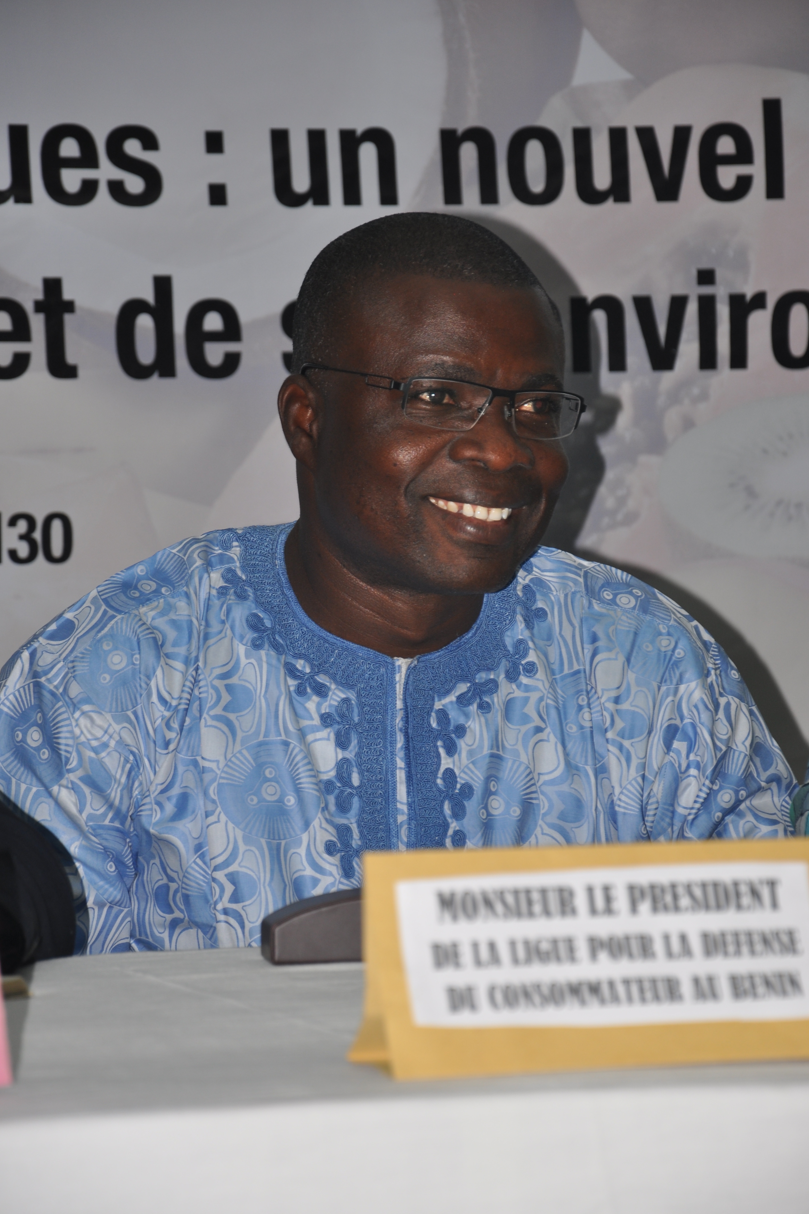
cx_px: 405
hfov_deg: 8.7
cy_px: 609
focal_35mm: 159
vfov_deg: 13.0
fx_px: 5343
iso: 200
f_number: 5.6
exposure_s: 1/60
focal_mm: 105
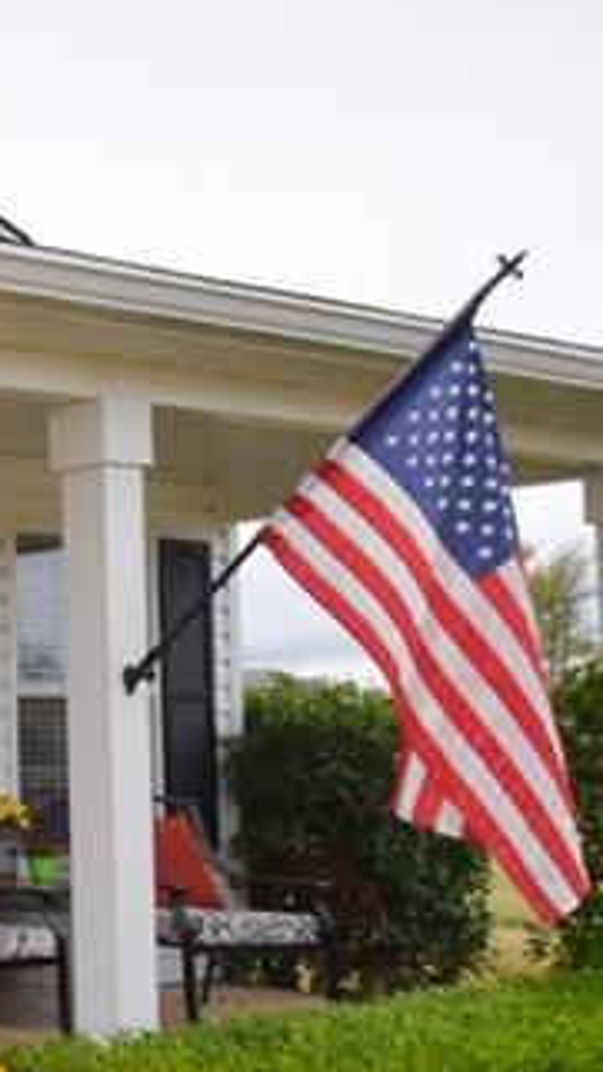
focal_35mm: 50
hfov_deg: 17.1
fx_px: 1422
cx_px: -623
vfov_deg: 41.2
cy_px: 636
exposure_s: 1/250
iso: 400
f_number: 8
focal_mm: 10
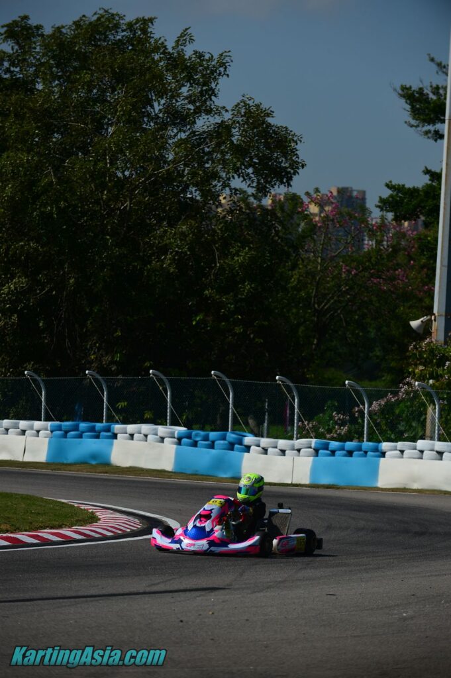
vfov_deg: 12.1
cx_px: 226
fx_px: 3200
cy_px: 339
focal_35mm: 170
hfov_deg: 8.1
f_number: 3.5
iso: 100
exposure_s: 1/2000
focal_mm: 170
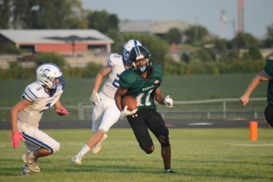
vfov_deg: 3.1
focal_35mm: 450
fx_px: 3410
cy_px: 91
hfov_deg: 4.6
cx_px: 136
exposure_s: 1/2500
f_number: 5.6
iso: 1600
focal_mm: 300
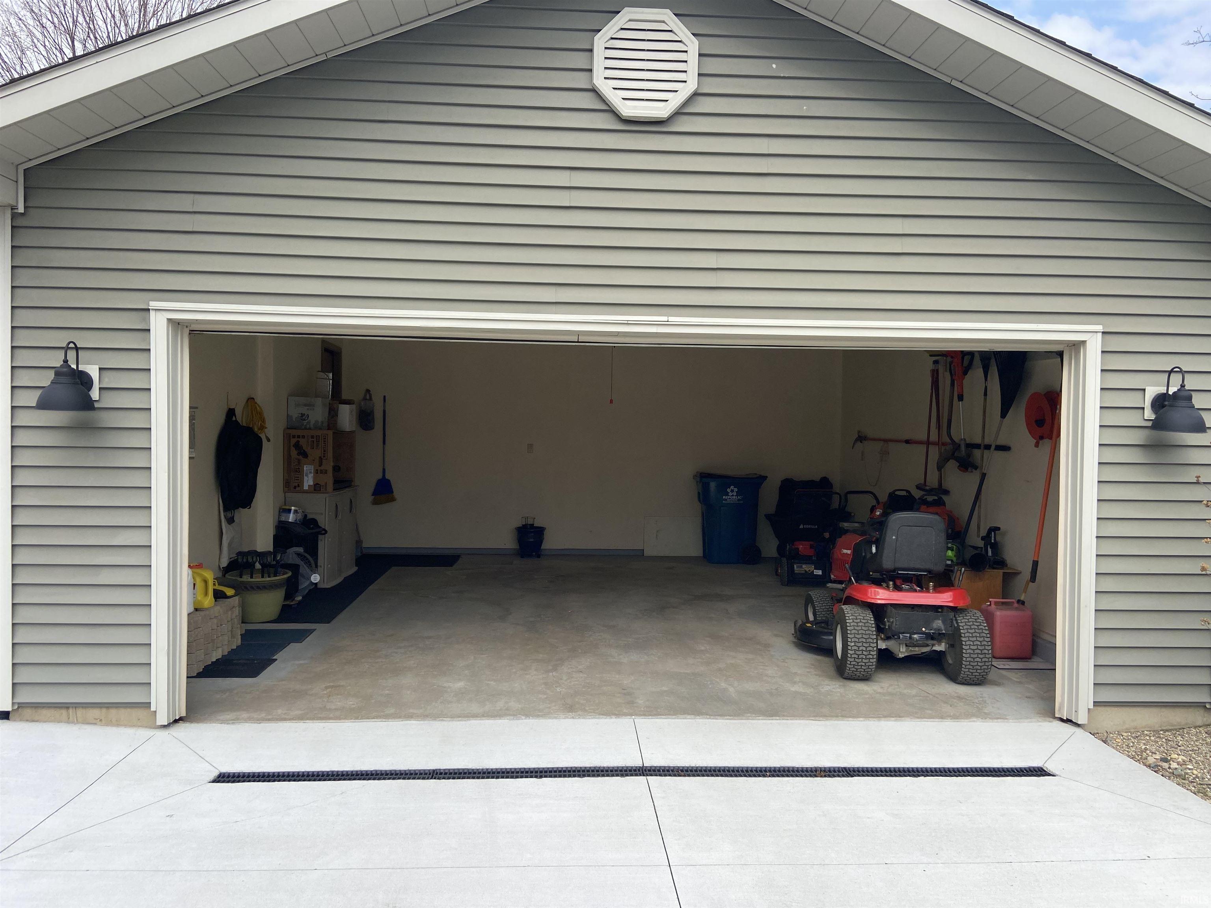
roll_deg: -0.6
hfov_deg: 67.3
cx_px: 606
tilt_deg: -3.1
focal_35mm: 26
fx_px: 910
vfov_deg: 53.1
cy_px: 454
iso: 32
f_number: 1.8
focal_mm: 4.25
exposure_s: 1/1330
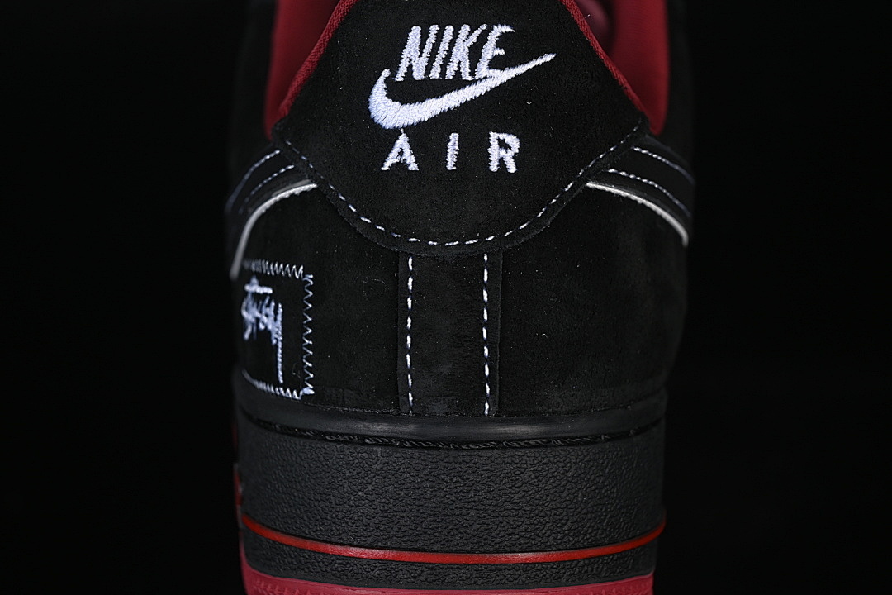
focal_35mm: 75
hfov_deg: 27.0
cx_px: 446
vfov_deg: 18.2
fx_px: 1858
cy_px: 298
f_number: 6.3
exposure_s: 1/60
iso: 160
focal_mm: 50
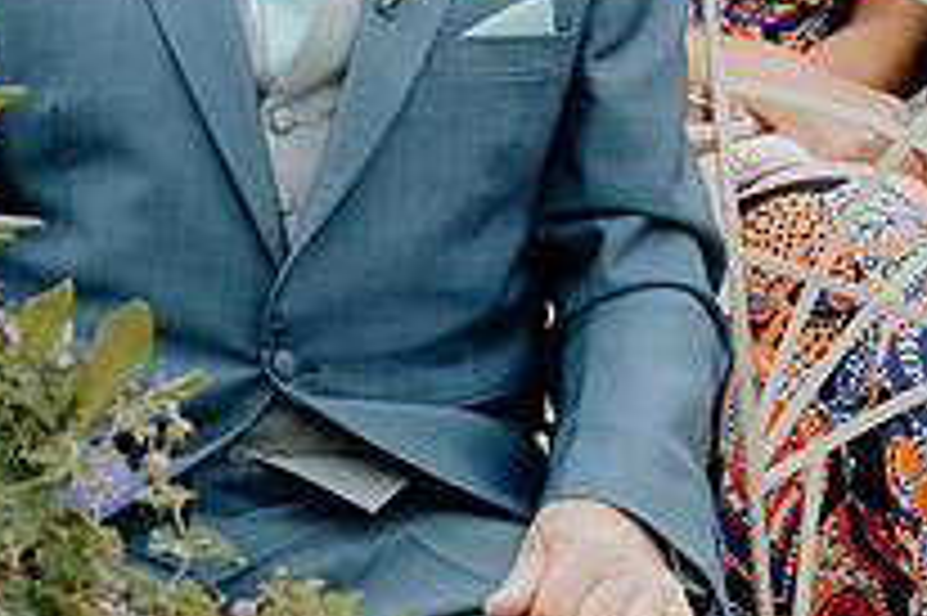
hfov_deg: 6.9
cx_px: 86
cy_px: -205
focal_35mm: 296
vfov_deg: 4.6
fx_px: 7616
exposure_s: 1/500
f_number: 3.5
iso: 125
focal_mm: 70
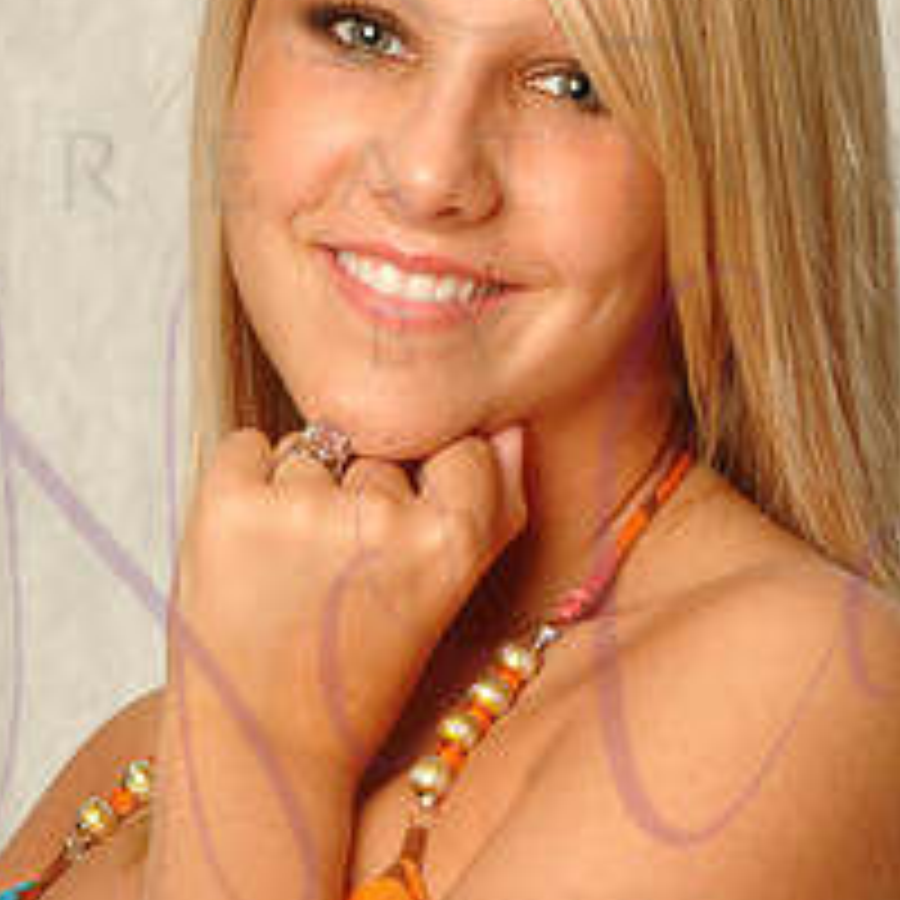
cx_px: 502
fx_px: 10648
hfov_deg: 4.8
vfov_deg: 4.8
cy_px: 328
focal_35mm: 362
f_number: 11
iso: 400
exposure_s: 1/125
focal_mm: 126
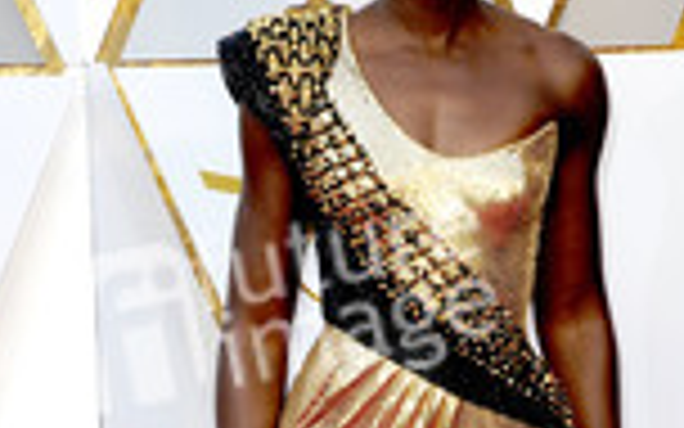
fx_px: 3411
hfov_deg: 11.4
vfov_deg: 7.1
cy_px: 536
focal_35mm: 183
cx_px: 398
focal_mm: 68
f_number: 7.1
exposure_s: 1/250
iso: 1000
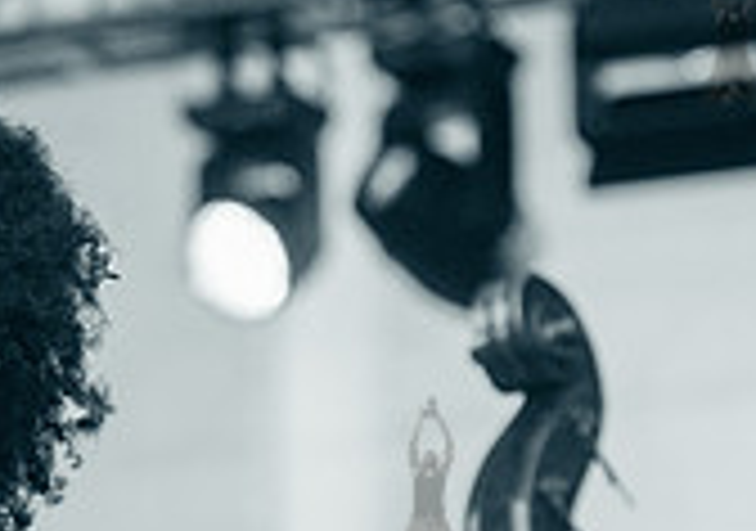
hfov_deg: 6.3
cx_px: -49
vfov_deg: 4.4
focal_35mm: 321
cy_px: 663
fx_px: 6854
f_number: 3.5
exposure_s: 1/800
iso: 4000
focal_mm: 86
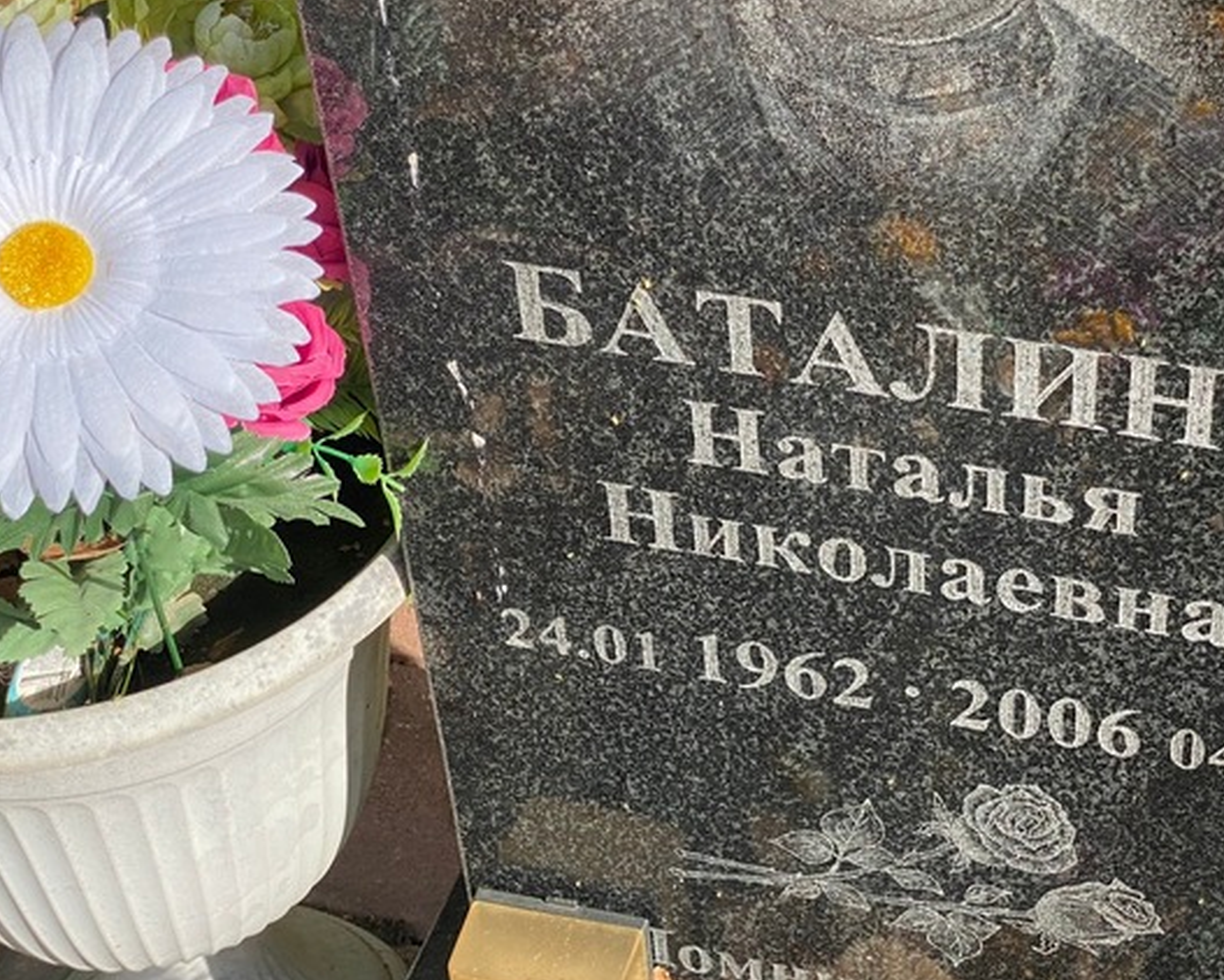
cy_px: 571
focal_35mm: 77
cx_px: 864
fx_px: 2790
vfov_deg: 19.9
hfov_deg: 24.6
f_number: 2
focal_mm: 6
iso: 20
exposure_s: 1/959
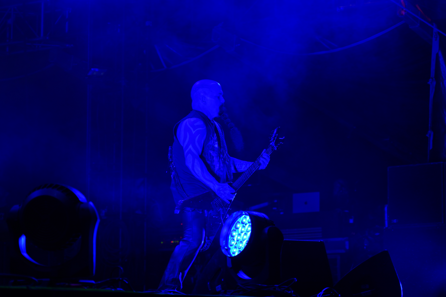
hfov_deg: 19.5
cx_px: 223
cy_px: 148
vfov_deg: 13.0
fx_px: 1301
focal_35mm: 105
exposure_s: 1/125
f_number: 4
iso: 125
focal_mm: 105
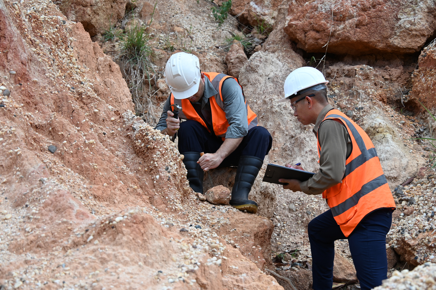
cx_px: 218
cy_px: 145
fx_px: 847
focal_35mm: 70
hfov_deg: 28.9
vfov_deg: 19.4
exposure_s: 1/250
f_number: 6
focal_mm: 70
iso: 320
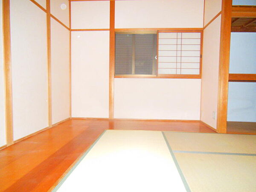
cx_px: 128
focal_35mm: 25
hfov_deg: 69.4
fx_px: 185
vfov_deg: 54.9
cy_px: 96
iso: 1000
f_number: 3.5
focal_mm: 4.5
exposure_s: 1/25
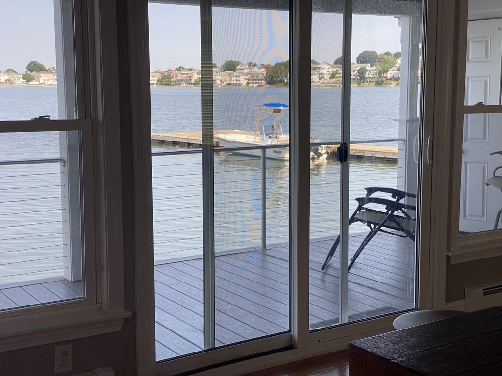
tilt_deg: -8.1
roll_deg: -0.1
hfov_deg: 36.8
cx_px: 251
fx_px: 754
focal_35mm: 52
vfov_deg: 28.0
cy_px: 188
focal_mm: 6
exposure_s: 1/304
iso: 20
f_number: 2
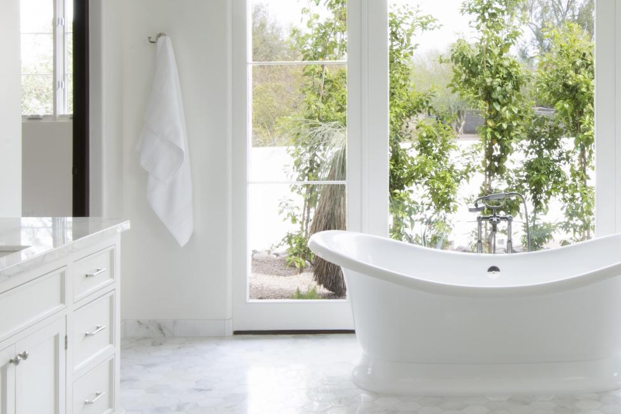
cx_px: 500
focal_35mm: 49
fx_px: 845
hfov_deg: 38.7
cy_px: 108
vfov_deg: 27.2
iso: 100
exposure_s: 3
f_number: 22
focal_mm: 16
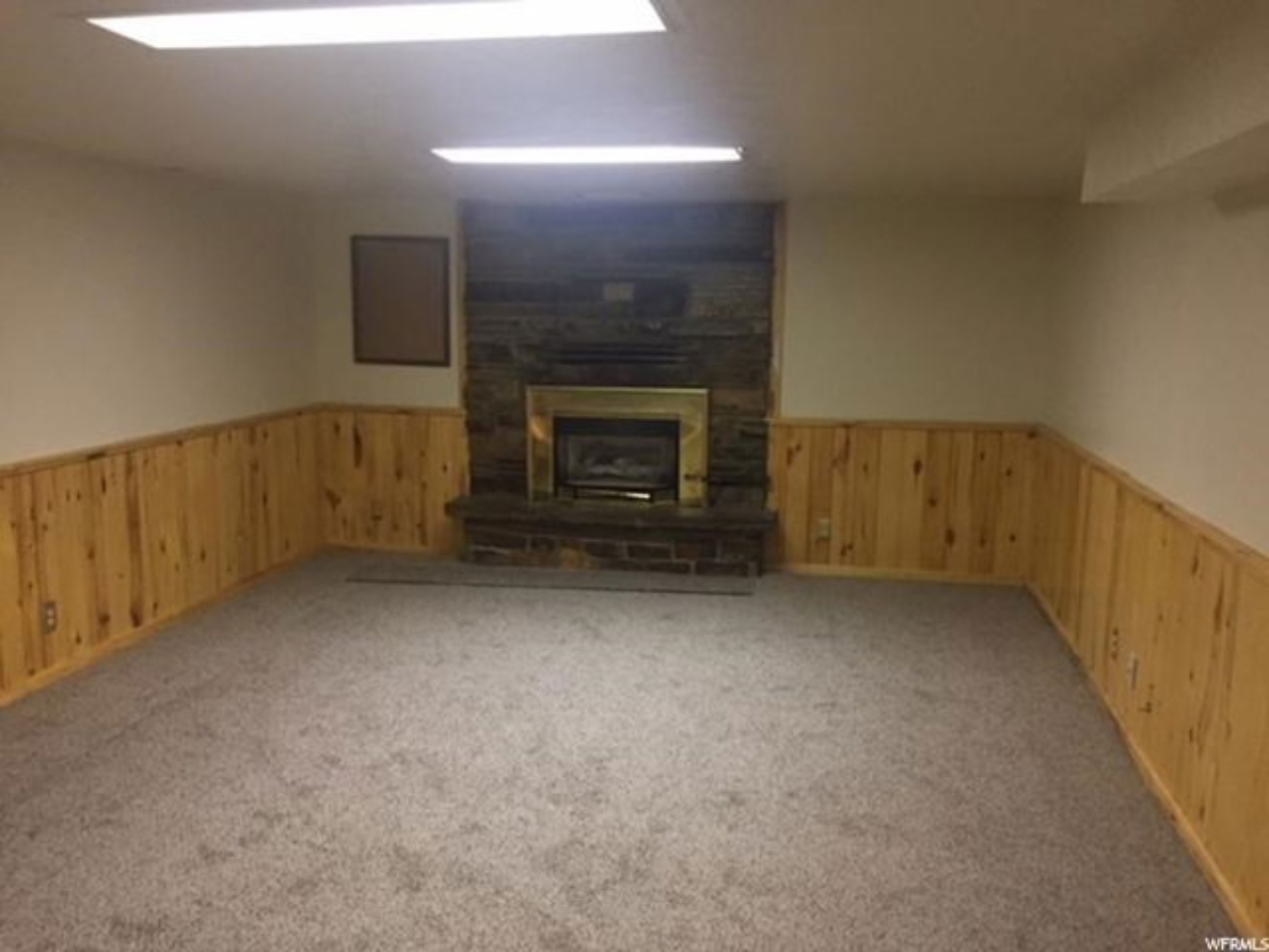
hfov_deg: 61.7
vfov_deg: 48.2
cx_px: 634
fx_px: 1063
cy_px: 476
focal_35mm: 29
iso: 250
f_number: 2.2
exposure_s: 1/15
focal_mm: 4.15
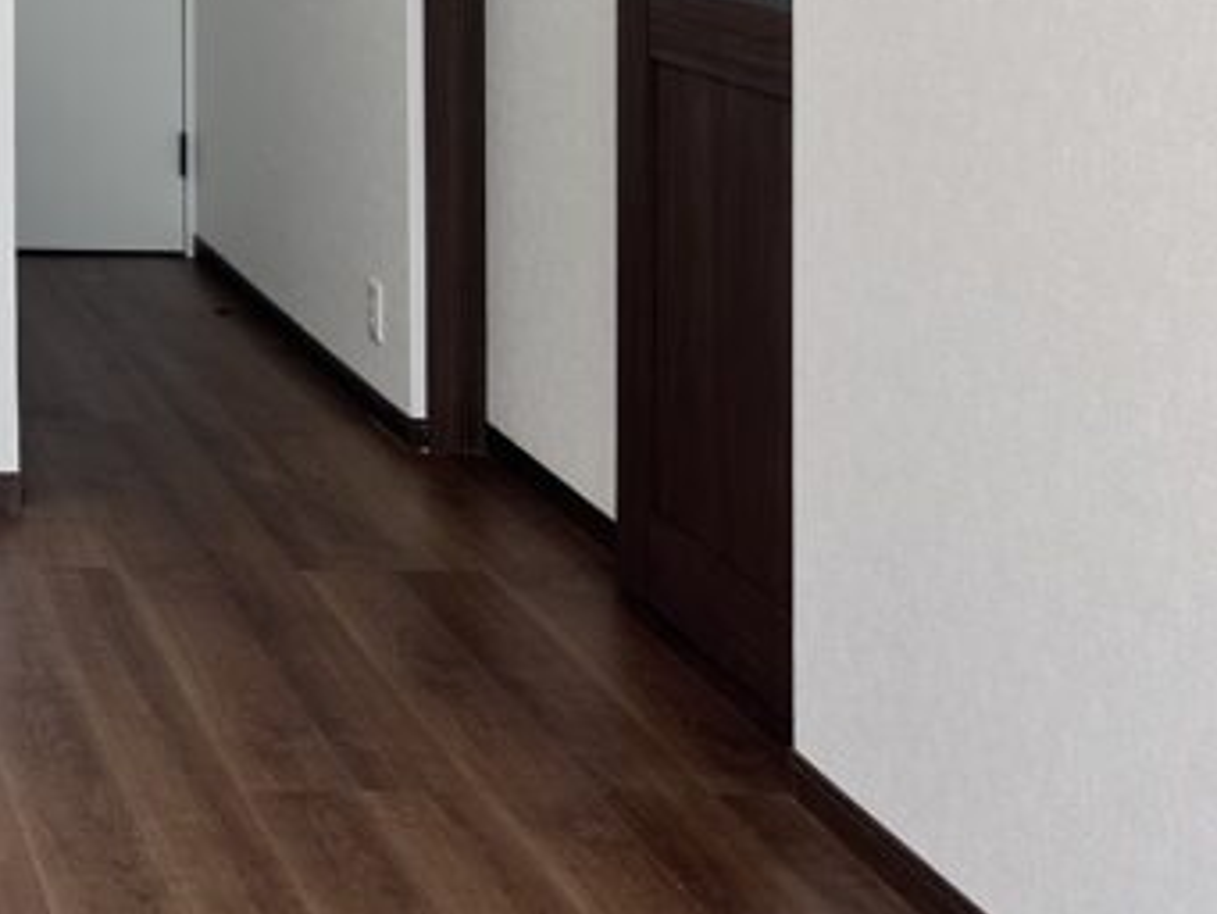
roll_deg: +0.2
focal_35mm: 72
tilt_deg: -0.1
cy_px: -253
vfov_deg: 19.0
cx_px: -350
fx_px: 2532
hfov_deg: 23.9
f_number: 1.78
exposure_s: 1/141
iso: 64
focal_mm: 6.86
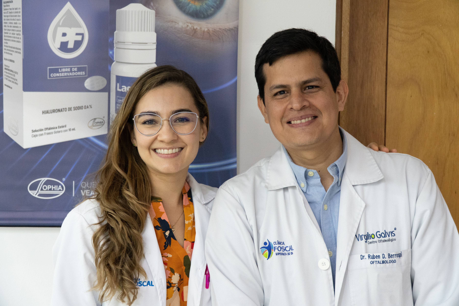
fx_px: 688
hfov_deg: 36.9
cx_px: 230
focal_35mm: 54
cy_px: 153
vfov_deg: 25.1
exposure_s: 1/160
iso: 3200
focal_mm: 36
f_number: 4
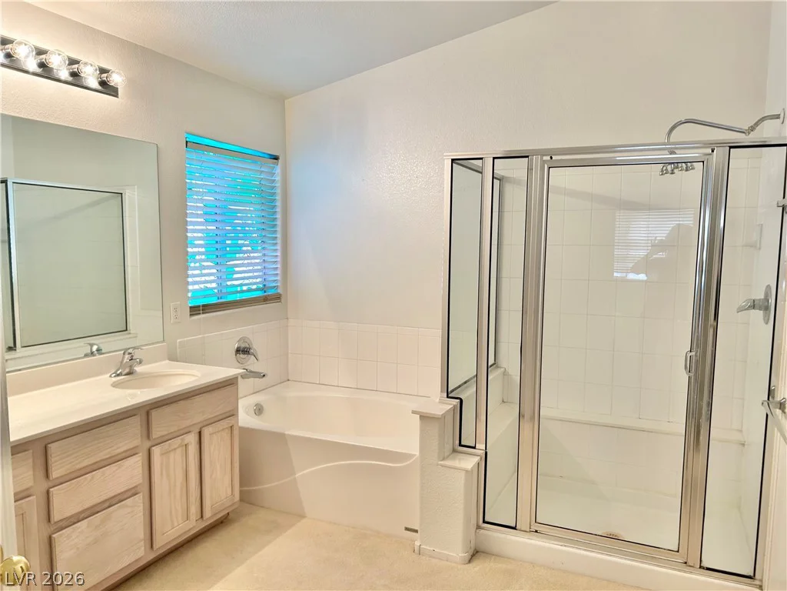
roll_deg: -0.2
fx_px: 591
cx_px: 394
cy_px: 296
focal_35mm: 26
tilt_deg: -5.4
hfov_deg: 67.3
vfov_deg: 53.1
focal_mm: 5.7
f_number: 1.5
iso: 64
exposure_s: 1/120
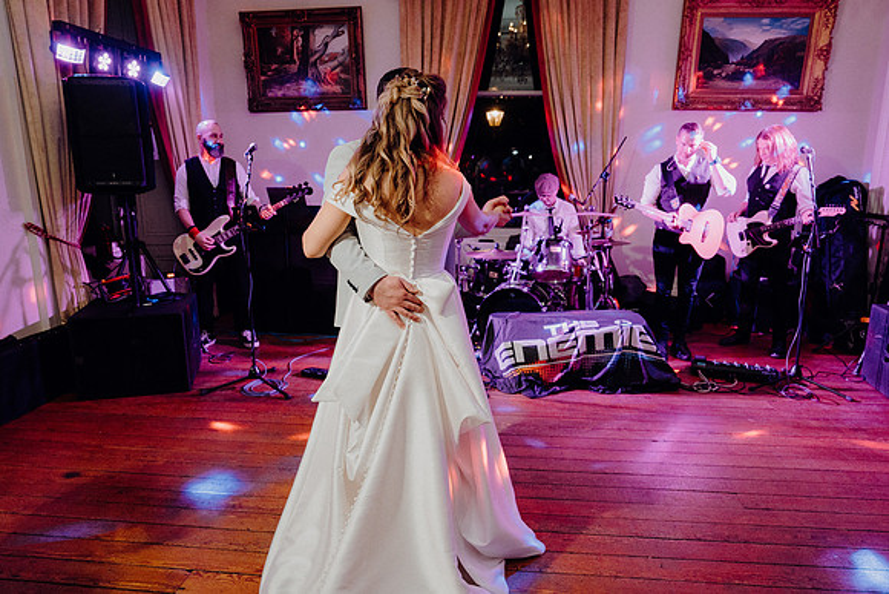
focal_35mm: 24
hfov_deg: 73.7
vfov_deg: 53.2
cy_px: 297
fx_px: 593
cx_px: 444
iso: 2500
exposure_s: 1/160
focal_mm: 24
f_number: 3.5
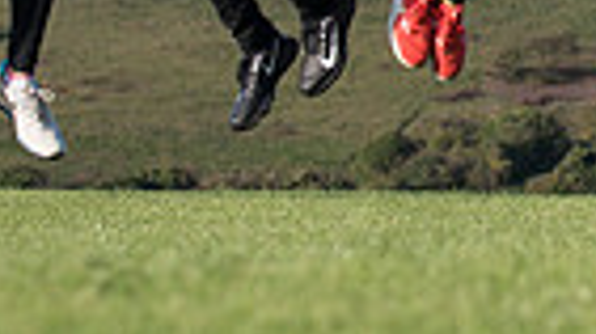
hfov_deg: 7.0
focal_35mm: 302
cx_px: 1006
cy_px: -480
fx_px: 4768
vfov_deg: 3.9
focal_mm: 70
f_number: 6.3
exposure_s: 1/640
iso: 400
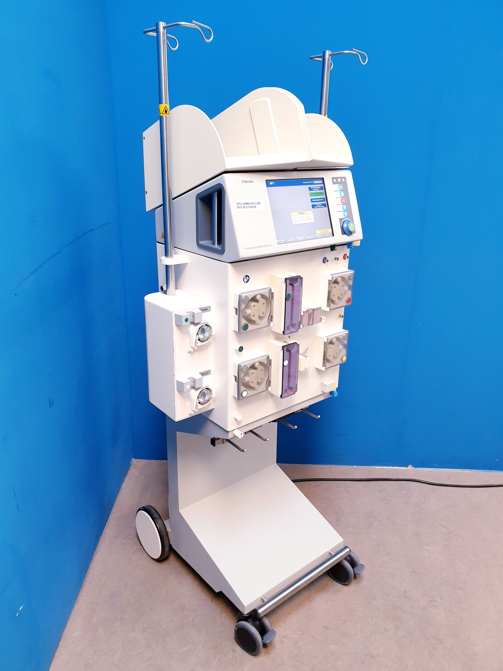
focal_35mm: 26
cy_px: 336
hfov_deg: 53.1
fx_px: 504
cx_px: 252
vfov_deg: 67.3
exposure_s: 1/50
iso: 200
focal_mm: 4.3
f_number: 2.4
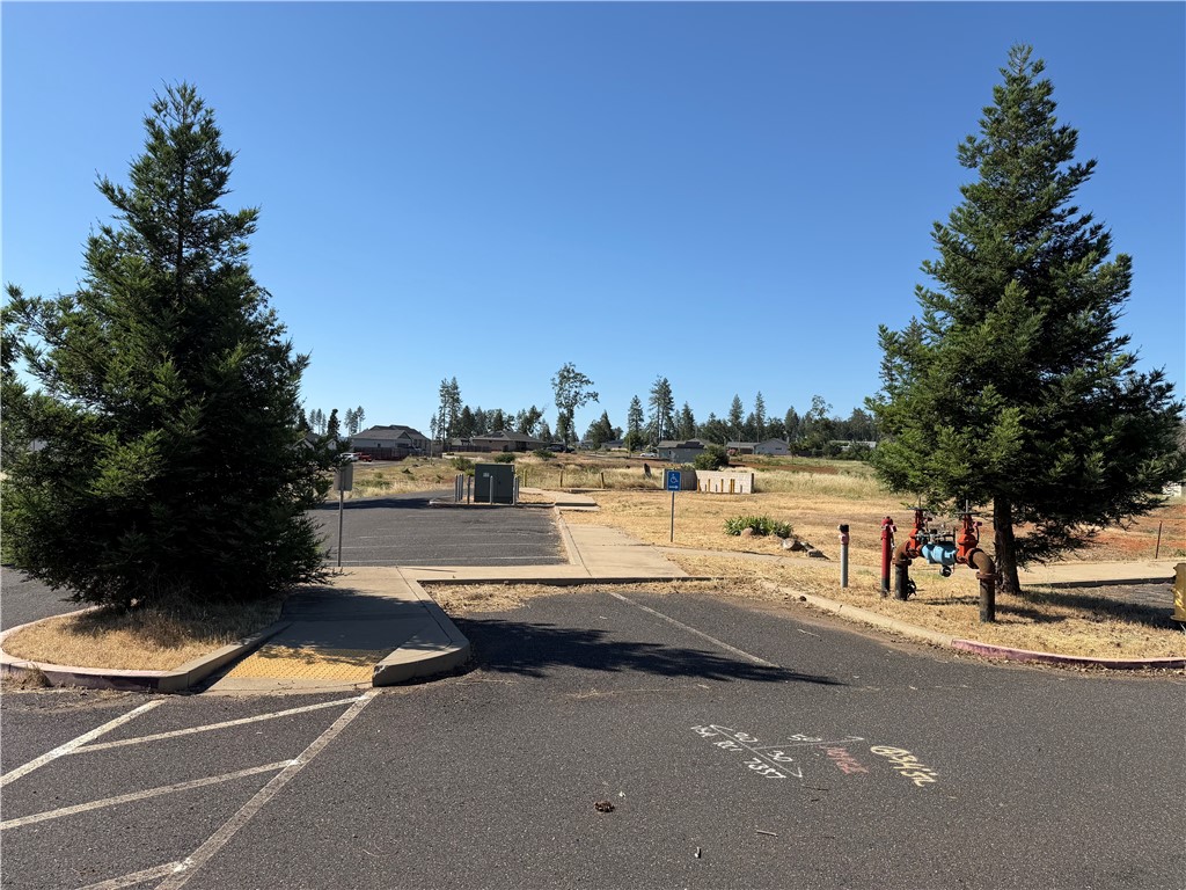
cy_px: 445
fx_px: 822
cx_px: 593
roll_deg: -0.2
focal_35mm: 24
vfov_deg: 56.8
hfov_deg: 71.6
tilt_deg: -1.9
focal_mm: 6.76
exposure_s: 1/4405
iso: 80
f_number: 1.78
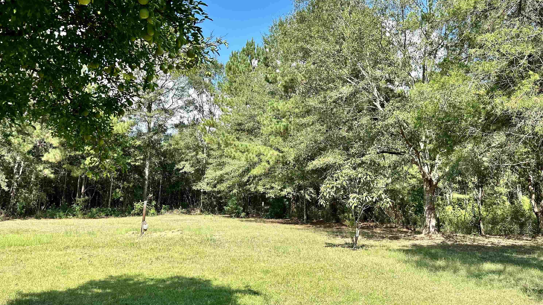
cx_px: 271
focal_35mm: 27
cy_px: 144
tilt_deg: +8.6
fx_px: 389
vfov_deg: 42.9
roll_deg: -0.7
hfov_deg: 69.9
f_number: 1.78
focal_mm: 6.86
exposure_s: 1/2070
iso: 80
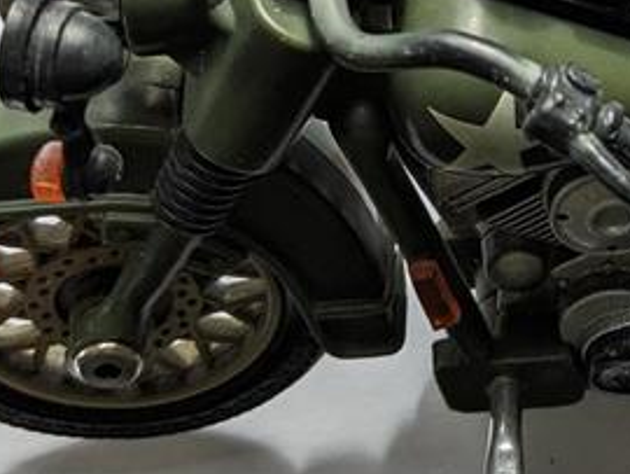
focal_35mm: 120
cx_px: 775
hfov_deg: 15.7
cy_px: -128
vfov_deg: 12.0
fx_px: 2186
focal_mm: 4.38
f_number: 1.73
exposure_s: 1/652
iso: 70
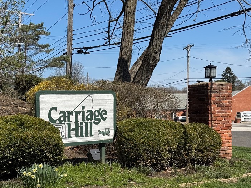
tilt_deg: -1.6
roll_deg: +1.5
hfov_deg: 27.7
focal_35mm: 70
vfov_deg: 20.9
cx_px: 92
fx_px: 508
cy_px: 129
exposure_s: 1/4310
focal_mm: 6.76
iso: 64
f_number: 1.78
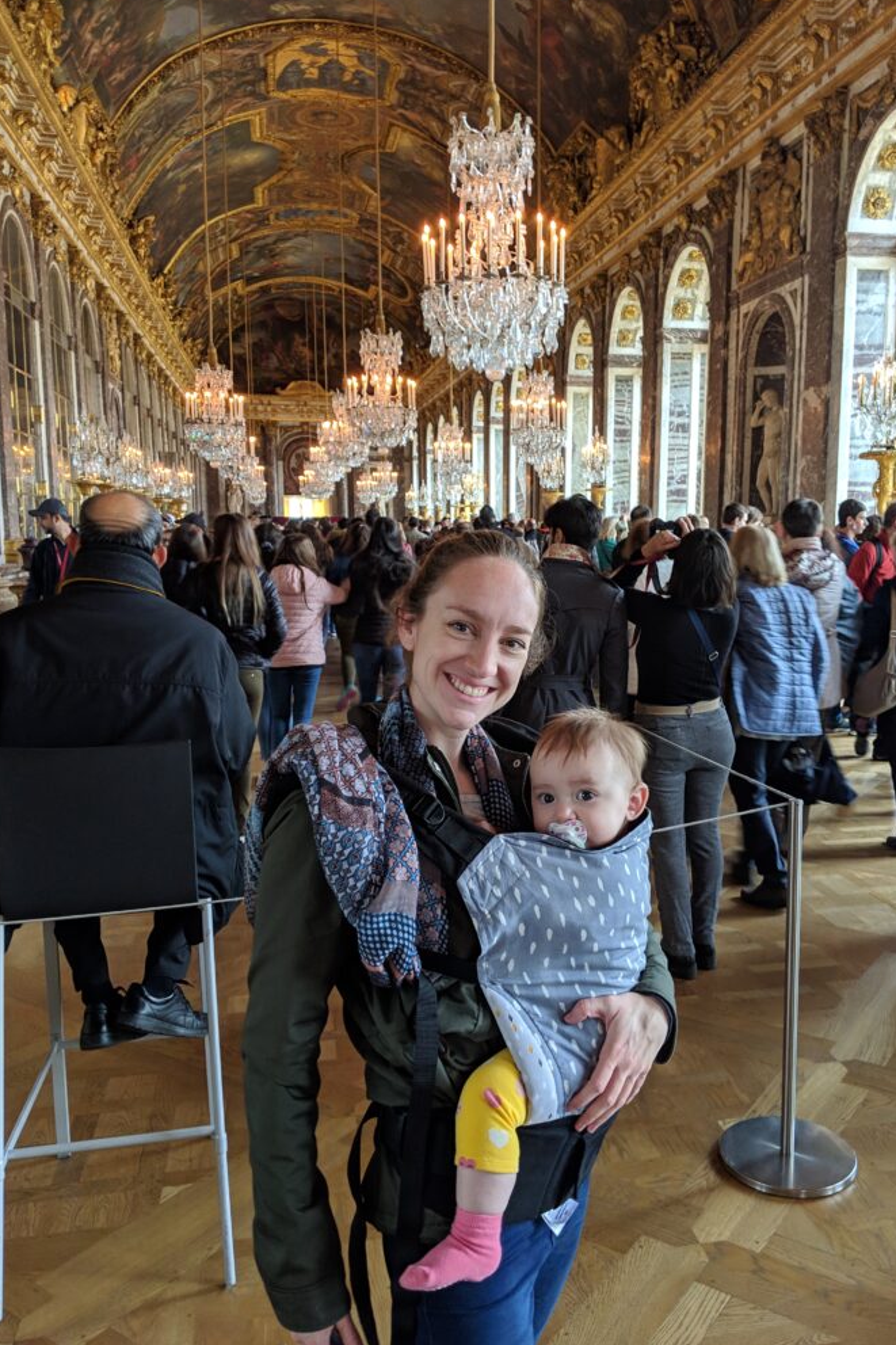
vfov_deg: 63.7
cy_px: 674
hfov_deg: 44.8
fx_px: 1083
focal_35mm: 29
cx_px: 511
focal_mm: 4.44
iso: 84
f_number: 1.8
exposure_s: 1/25
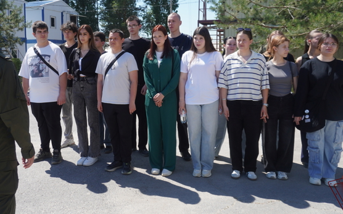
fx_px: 308
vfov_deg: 38.1
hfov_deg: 58.0
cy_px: 81
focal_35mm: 33
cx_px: 149
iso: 100
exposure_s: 1/800
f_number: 3.5
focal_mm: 16
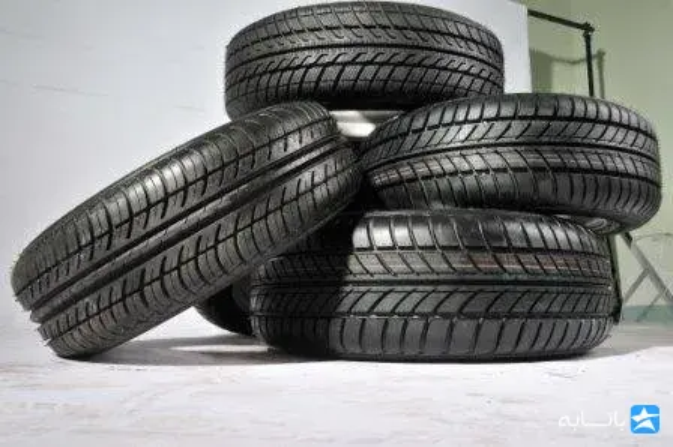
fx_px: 560
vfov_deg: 43.5
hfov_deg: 62.0
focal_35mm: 30
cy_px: 224
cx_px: 336
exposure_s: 1/160
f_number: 13
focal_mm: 20
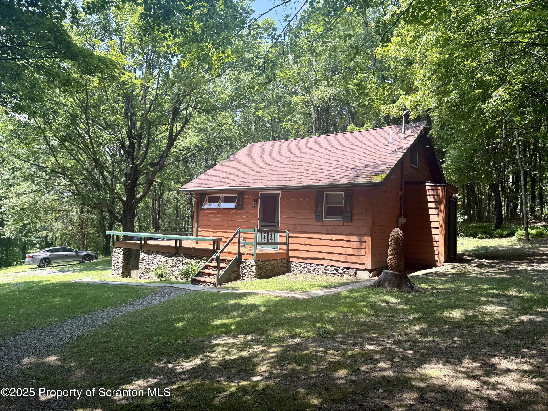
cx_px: 274
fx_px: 380
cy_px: 206
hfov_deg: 71.6
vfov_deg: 56.8
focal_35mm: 24
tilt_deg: +3.5
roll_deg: -1.6
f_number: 1.78
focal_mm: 6.76
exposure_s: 1/689
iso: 80
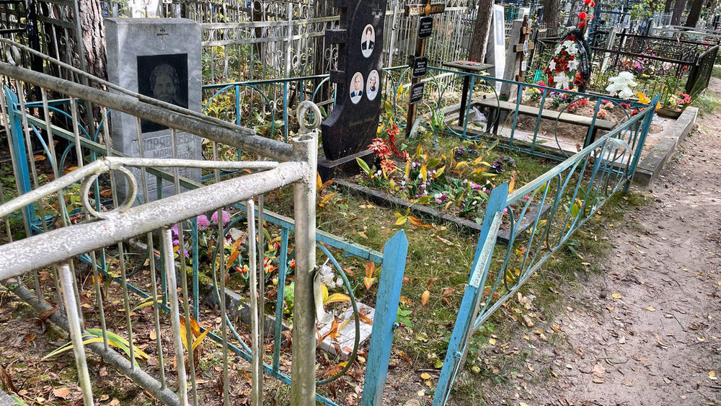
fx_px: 555
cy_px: 221
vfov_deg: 40.2
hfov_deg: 66.1
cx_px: 362
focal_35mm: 29
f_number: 1.6
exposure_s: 1/123
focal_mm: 4.2
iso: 32
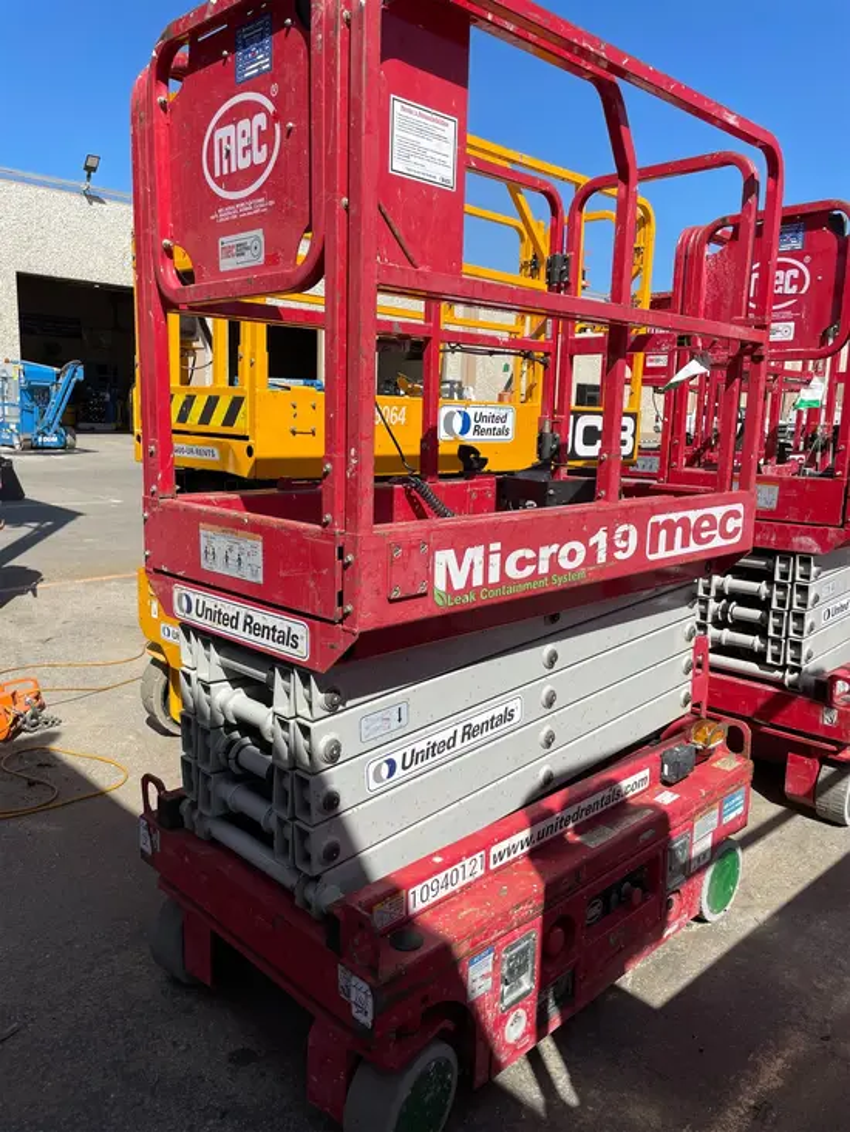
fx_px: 851
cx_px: 425
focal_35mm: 26
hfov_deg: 53.1
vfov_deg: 67.3
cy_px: 566
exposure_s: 1/4000
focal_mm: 4.2
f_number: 1.6
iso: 32
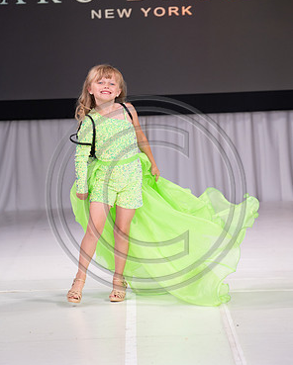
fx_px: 1915
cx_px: 146
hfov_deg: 8.7
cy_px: 194
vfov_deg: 10.9
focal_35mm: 177
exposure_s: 1/400
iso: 2000
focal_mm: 155
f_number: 5.6
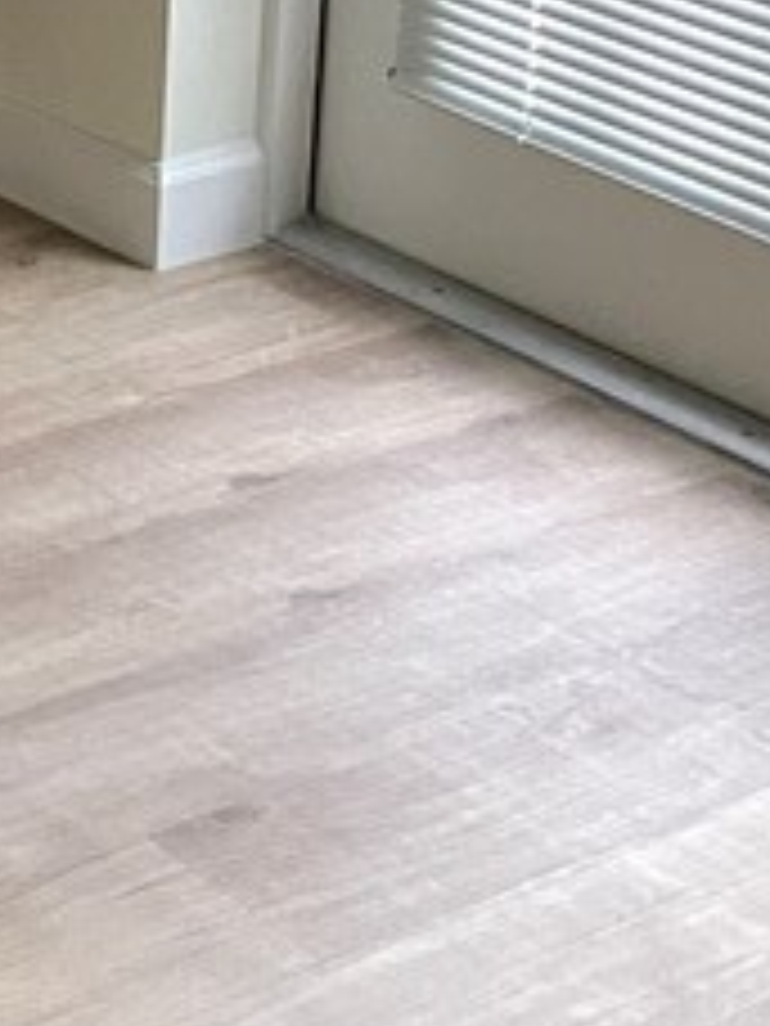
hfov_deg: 11.2
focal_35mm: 117
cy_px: -562
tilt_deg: -10.5
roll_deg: -0.7
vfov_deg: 15.4
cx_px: -865
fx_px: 3470
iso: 320
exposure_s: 1/60
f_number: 1.6
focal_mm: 4.2
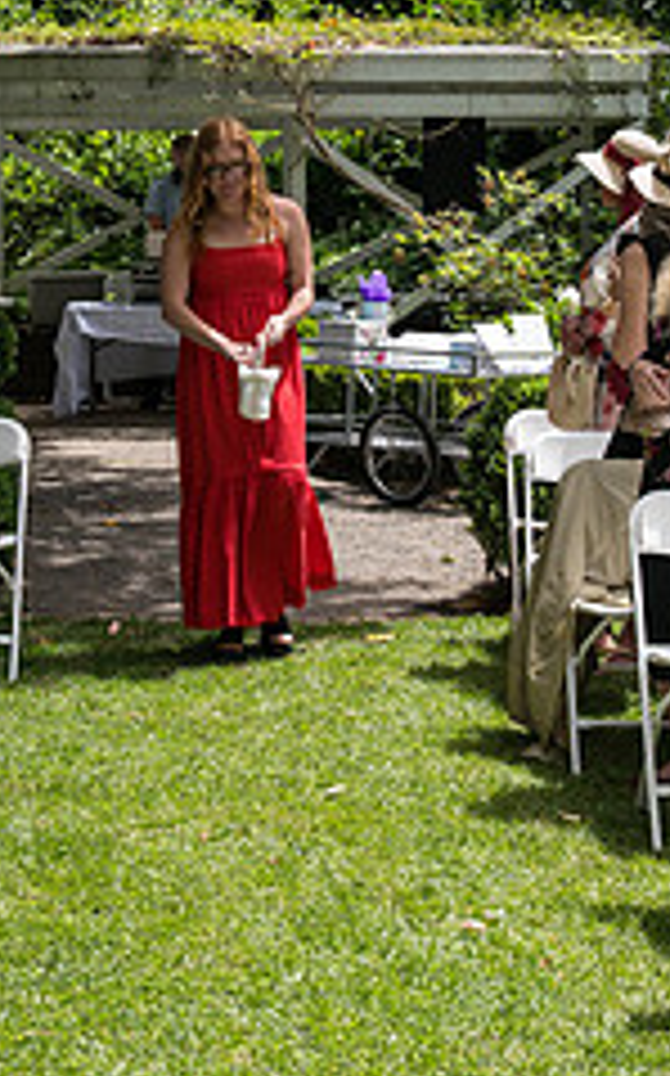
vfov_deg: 23.0
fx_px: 2605
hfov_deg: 14.6
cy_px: 214
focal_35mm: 89
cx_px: 252
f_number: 5.6
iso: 400
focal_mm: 36
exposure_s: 1/400
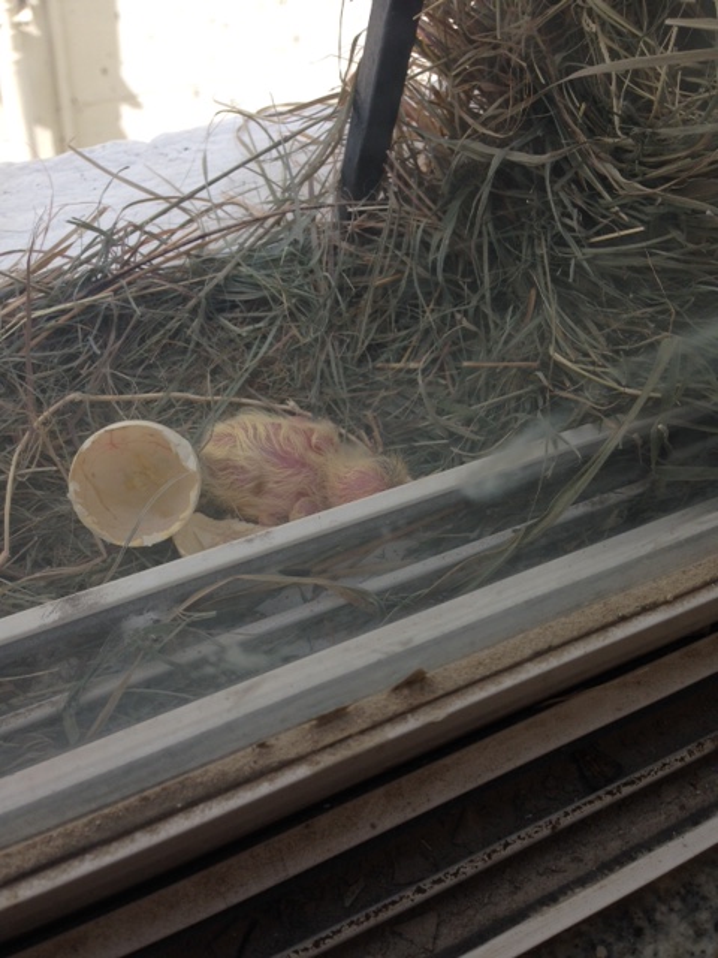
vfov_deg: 55.4
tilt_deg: -55.6
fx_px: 913
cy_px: 479
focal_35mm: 33
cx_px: 359
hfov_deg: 42.9
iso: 50
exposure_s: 1/379
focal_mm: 4.12
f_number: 2.4
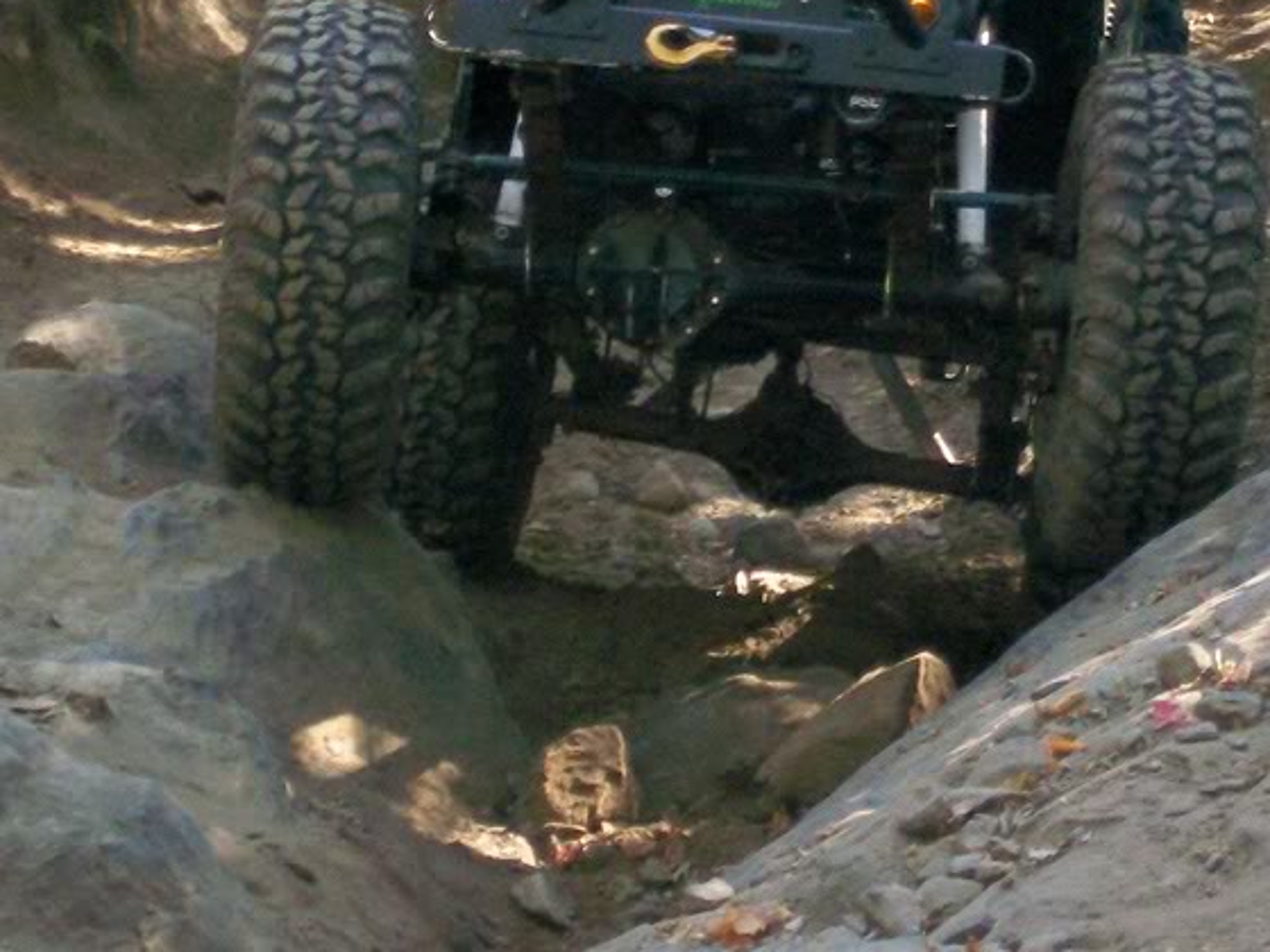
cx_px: 907
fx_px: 5833
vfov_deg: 9.3
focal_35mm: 159
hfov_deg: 12.4
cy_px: 338
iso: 140
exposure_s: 1/109
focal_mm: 14.3
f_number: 4.3
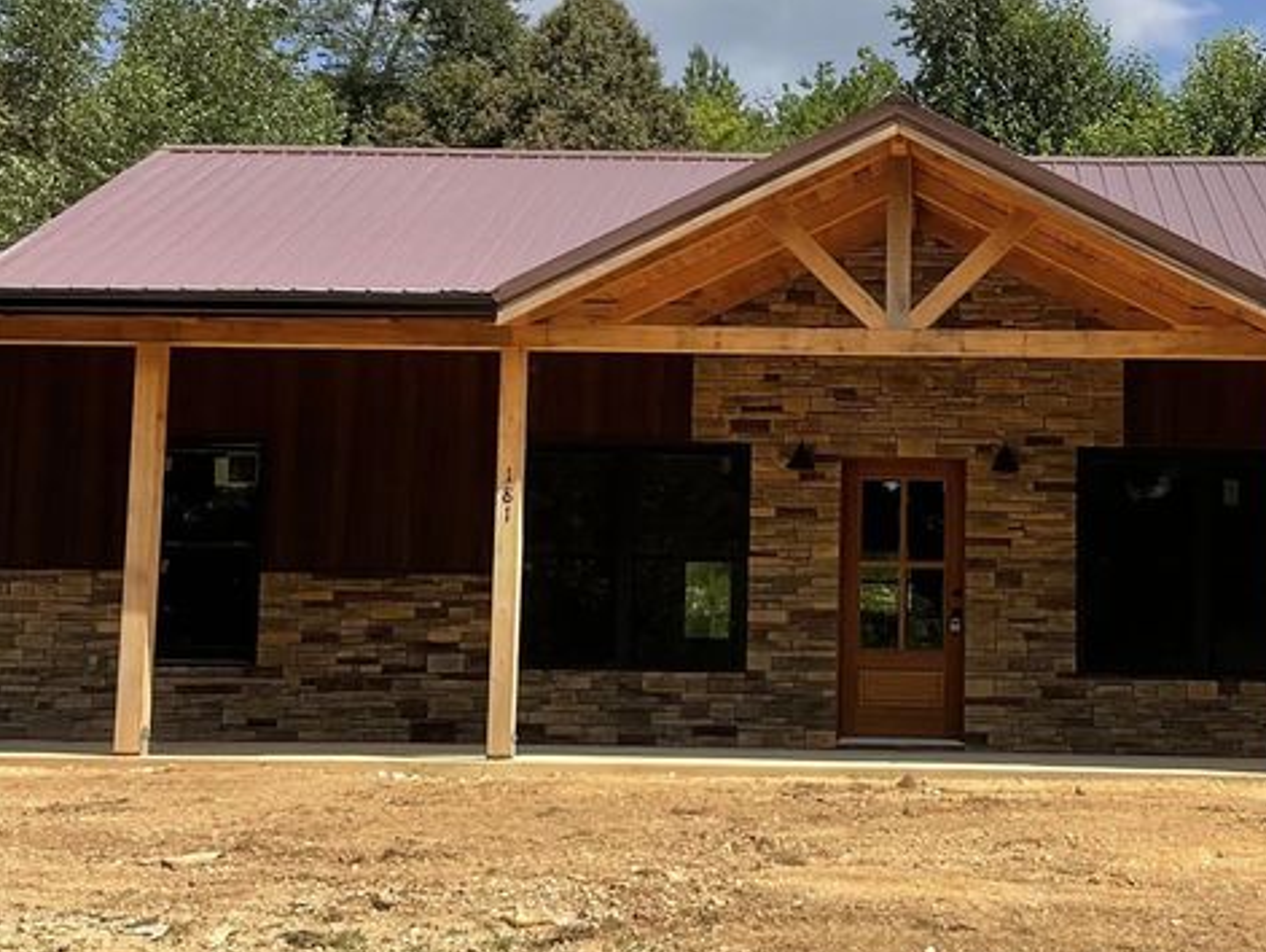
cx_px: 900
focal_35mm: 63
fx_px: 2306
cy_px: 428
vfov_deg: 23.3
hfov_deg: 30.3
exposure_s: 1/2227
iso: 16
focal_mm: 3
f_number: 1.8
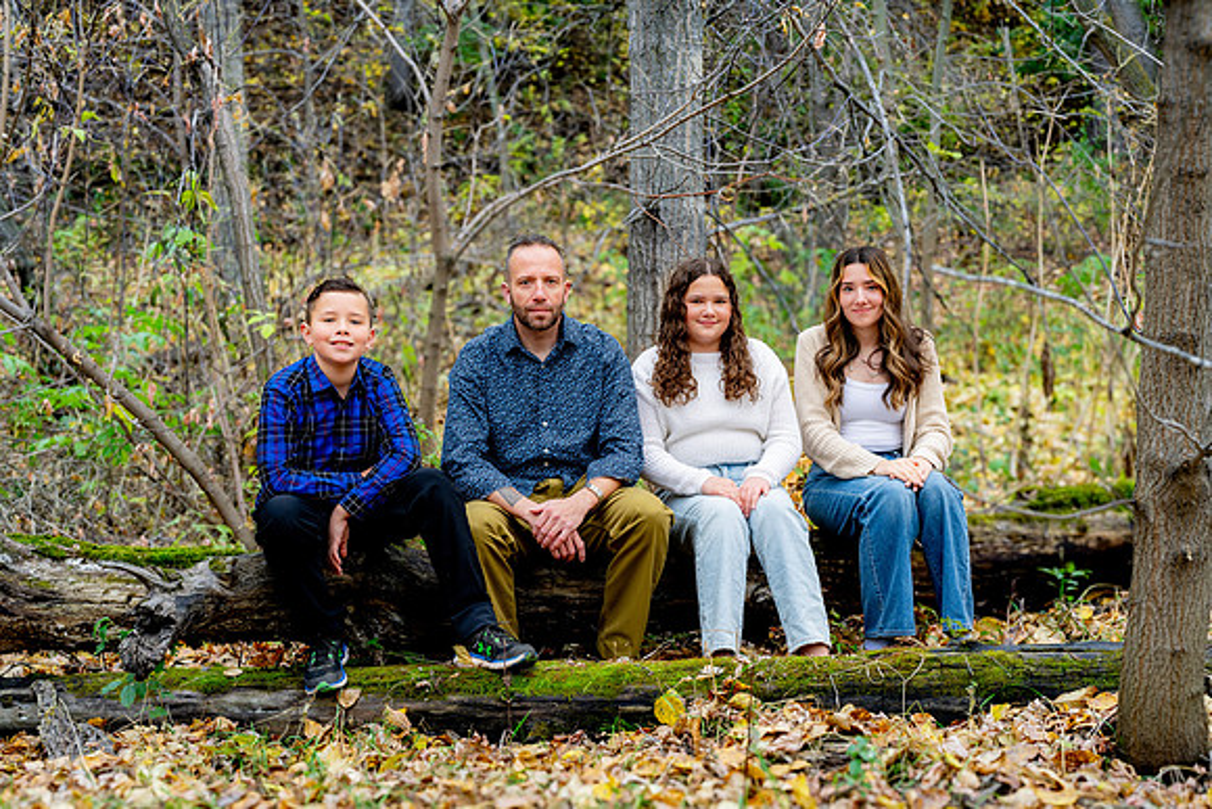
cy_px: 404
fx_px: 1684
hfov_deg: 39.6
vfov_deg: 27.0
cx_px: 606
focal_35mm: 50
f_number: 4
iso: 250
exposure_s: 1/250
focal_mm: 50
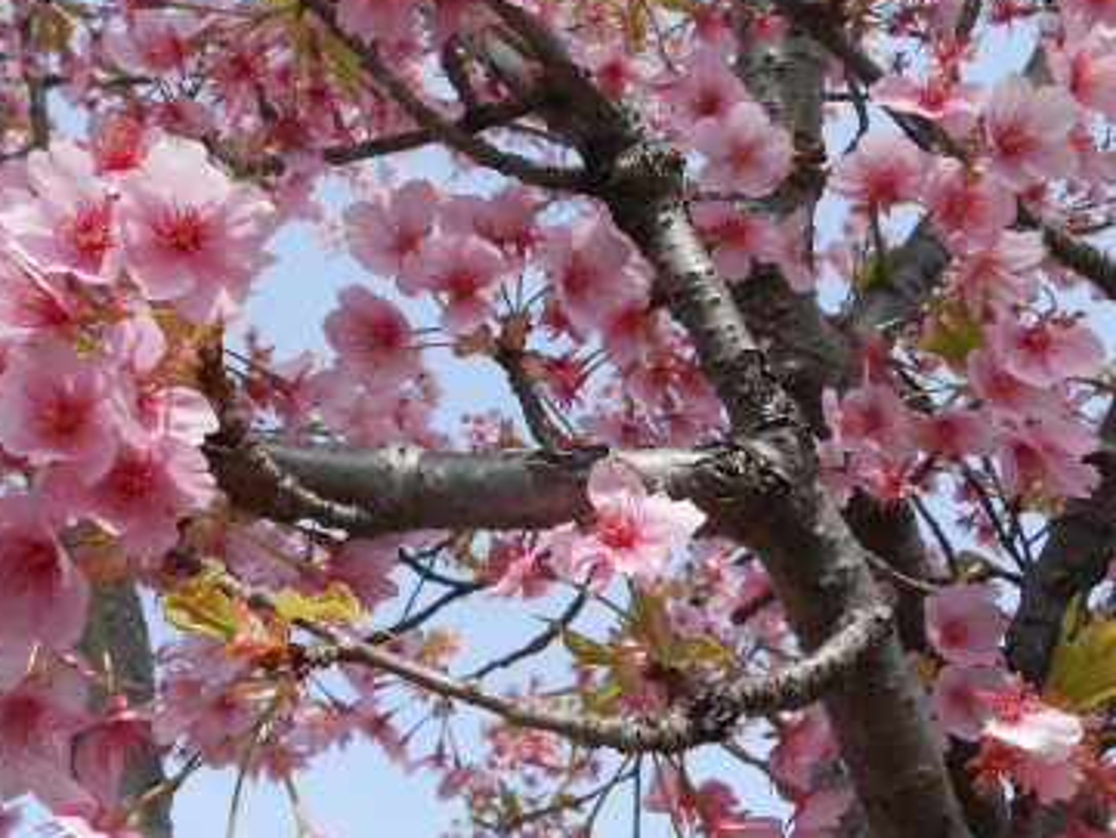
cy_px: 434
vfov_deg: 39.7
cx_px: 504
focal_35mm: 36
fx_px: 1161
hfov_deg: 51.3
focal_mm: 4.6
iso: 80
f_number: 3.5
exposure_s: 1/640
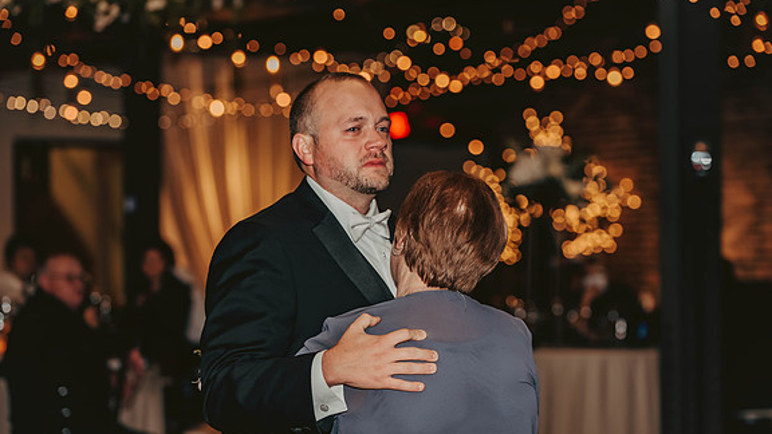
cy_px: 208
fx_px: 1986
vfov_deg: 12.5
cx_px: 386
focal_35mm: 97
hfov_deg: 22.0
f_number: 3.2
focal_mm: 92
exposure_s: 1/80
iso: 500
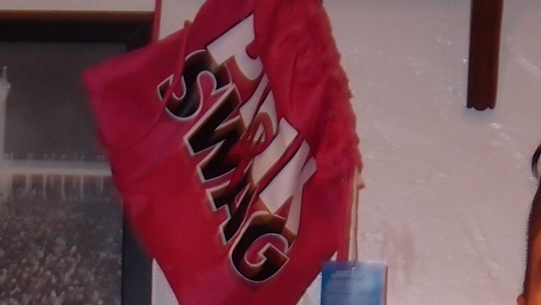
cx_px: 143
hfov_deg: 11.8
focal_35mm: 182
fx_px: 2611
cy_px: 770
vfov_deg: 6.3
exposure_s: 1/40
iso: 200
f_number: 2
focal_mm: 8.16
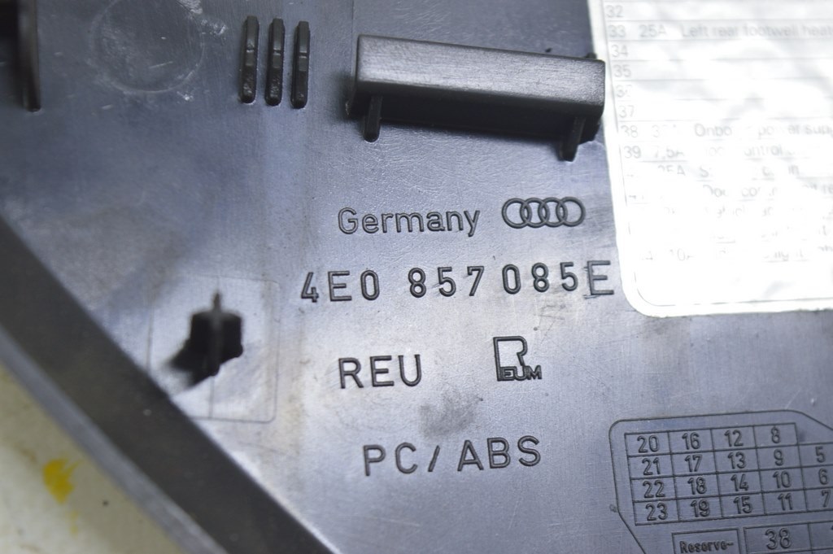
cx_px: 416
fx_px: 1907
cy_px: 277
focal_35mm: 82
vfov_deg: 16.5
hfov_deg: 24.6
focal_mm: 55
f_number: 5.6
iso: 400
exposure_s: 1/20
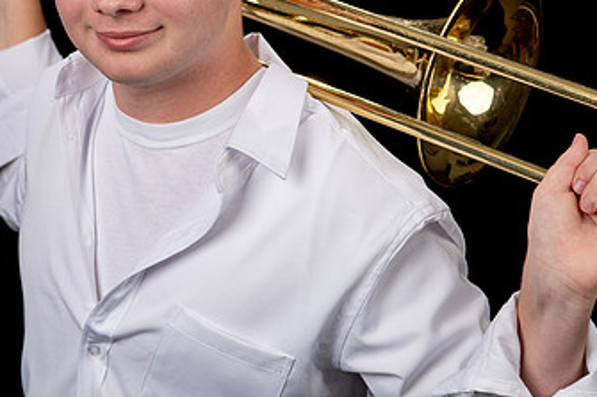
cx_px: 178
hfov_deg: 19.6
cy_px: 102
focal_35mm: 104
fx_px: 1724
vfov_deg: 13.1
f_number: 5
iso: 100
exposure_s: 1/160
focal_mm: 60
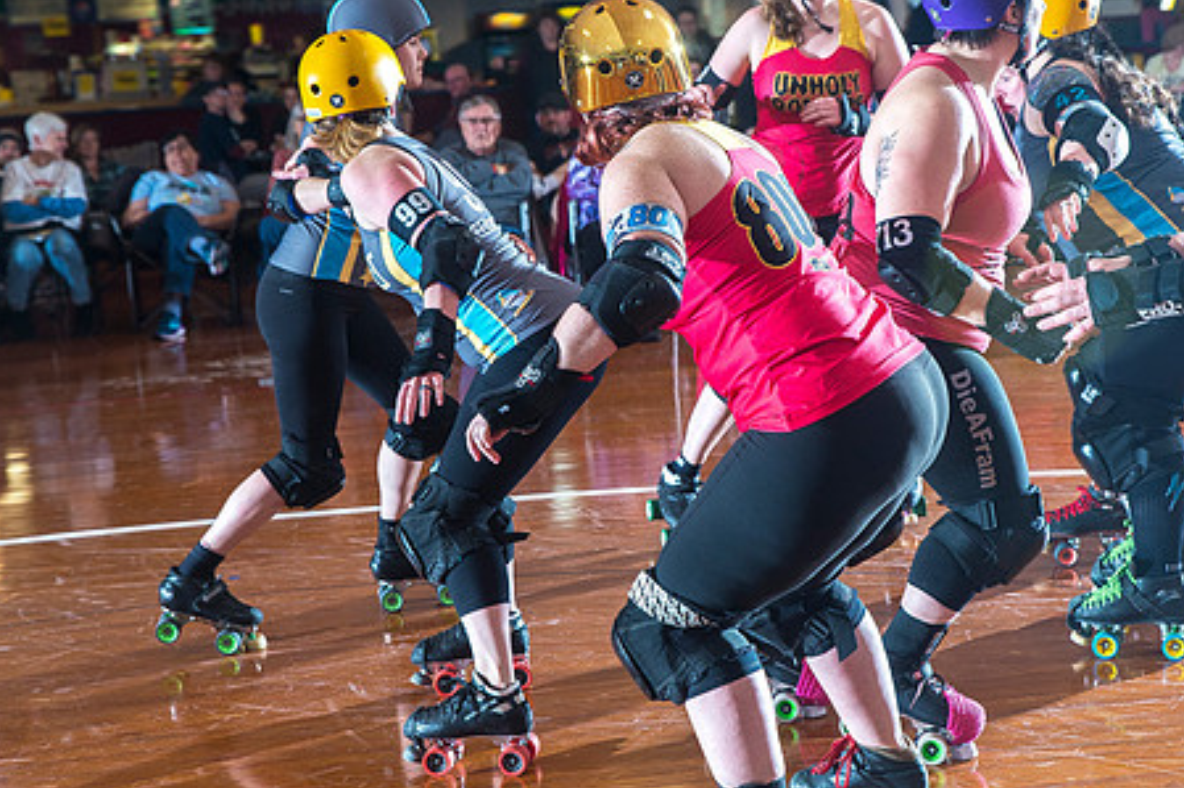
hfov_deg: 27.0
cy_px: 423
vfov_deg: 18.2
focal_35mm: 75
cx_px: 646
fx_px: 2466
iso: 800
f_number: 5.6
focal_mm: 58
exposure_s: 1/160
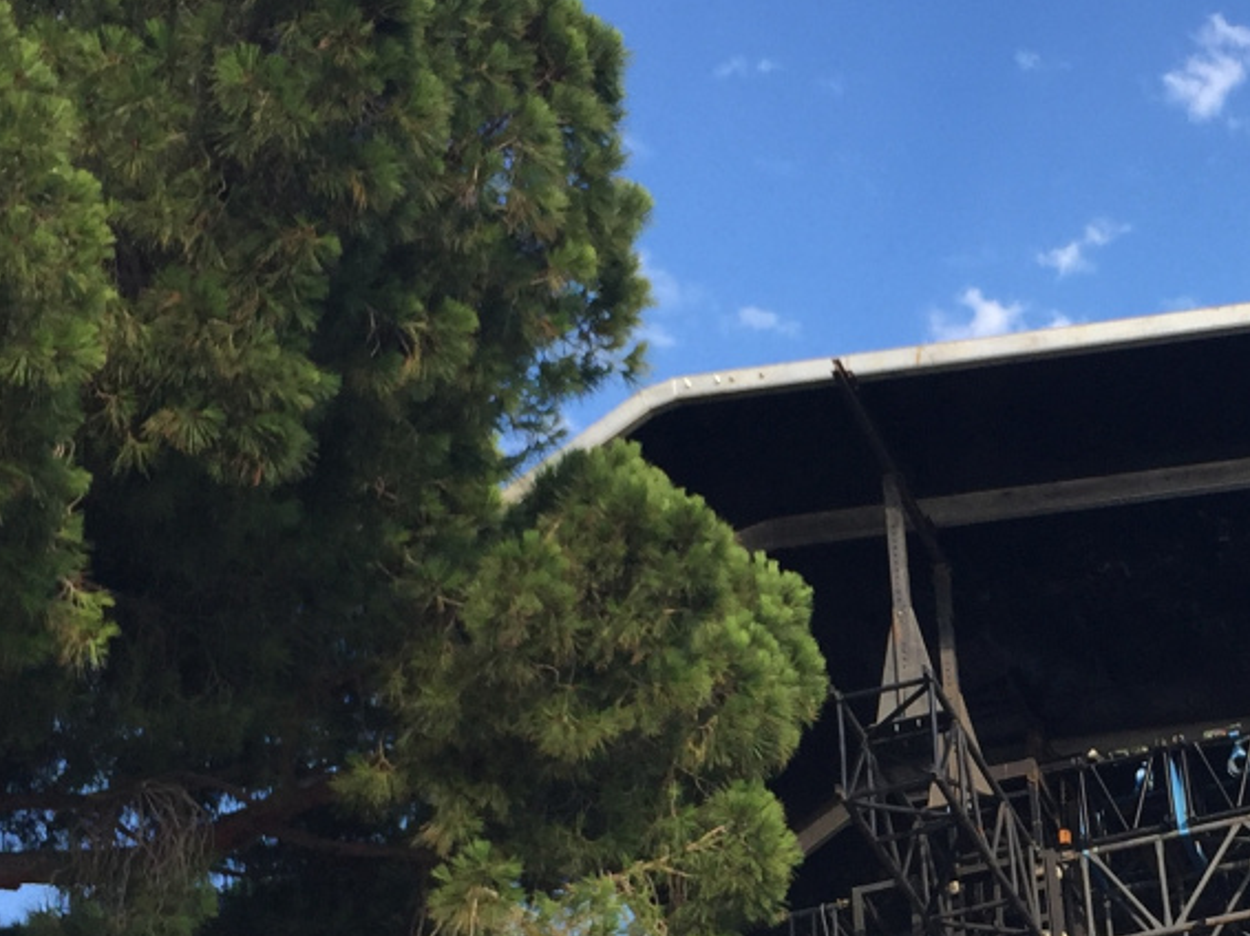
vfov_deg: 17.7
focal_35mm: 82
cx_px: 1148
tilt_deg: +29.8
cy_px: 828
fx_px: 2960
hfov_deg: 23.2
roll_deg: +5.0
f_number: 2.2
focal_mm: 4.15
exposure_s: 1/590
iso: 32
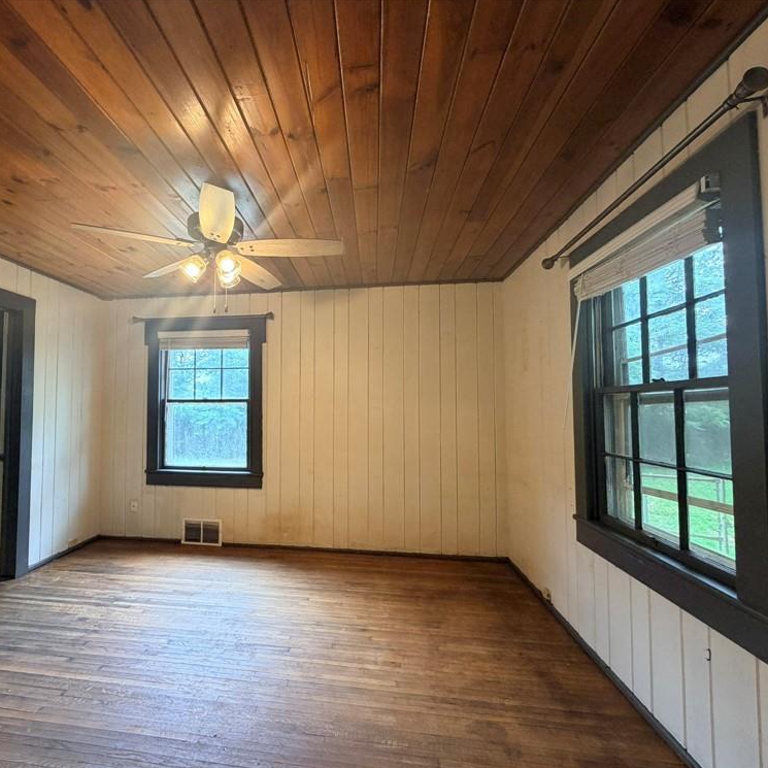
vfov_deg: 84.0
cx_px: 307
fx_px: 427
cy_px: 392
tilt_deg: +3.0
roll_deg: +0.1
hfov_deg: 83.0
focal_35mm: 17
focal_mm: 2.22
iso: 200
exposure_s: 1/60
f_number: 2.2
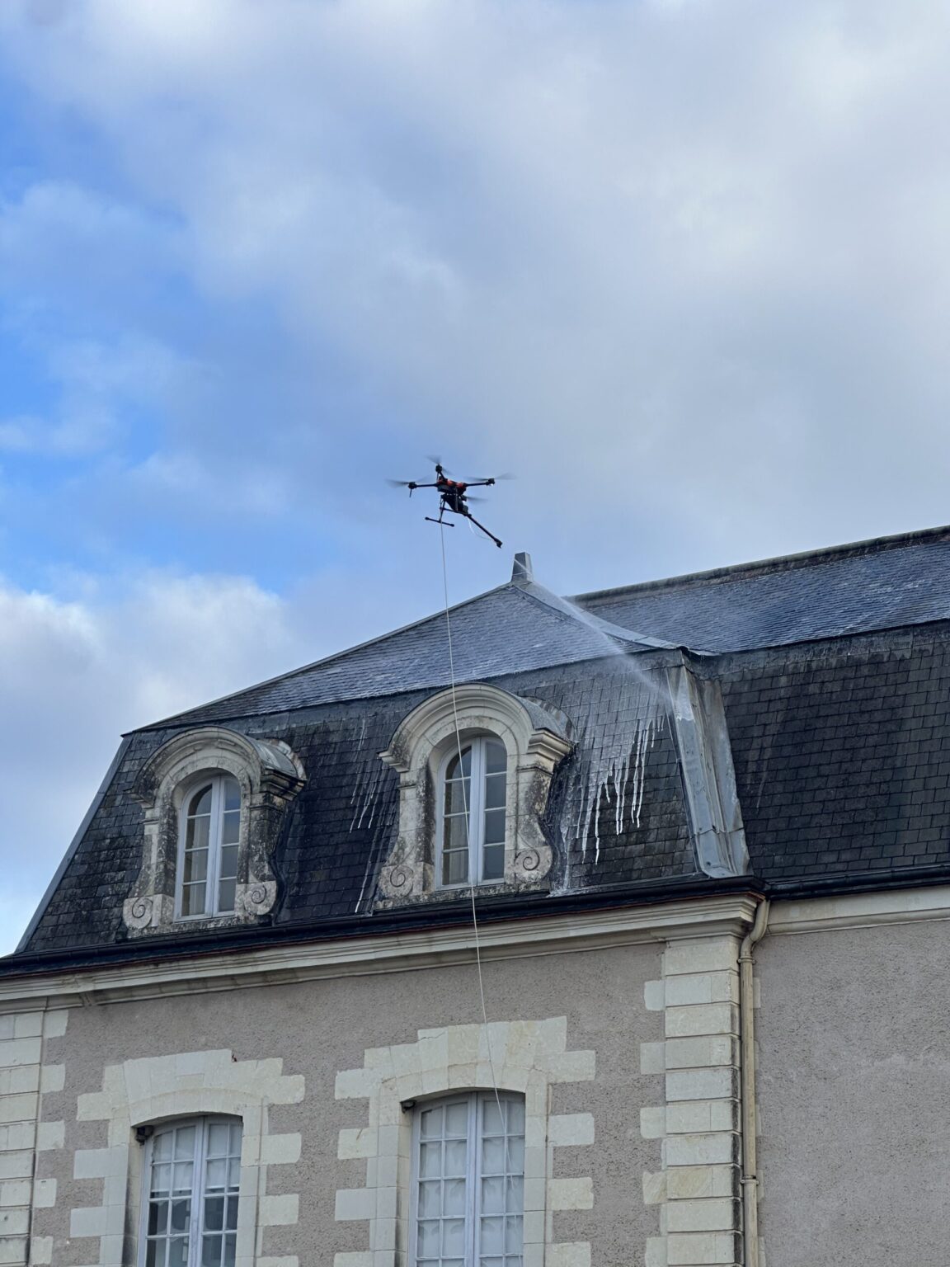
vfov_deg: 25.3
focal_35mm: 77
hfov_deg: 19.1
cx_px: 475
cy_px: 634
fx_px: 2818
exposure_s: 1/334
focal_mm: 9
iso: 32
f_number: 2.8
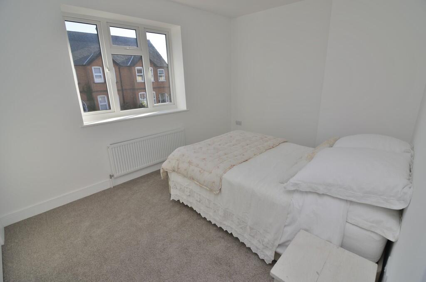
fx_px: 195
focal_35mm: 16
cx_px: 213
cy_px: 141
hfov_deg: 95.1
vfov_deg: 71.8
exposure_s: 1/125
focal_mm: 11
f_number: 5.6
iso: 110
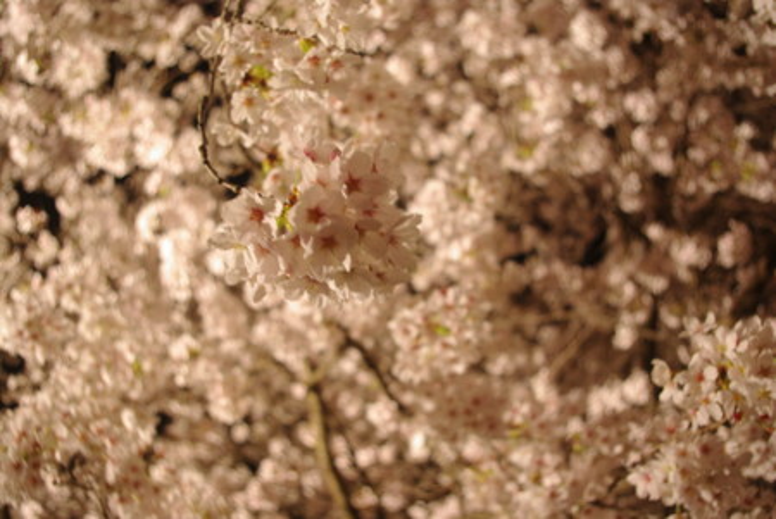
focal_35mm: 36
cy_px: 260
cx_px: 388
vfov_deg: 37.0
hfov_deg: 53.1
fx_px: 777
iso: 400
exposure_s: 1/1.43
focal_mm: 24.38
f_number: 4
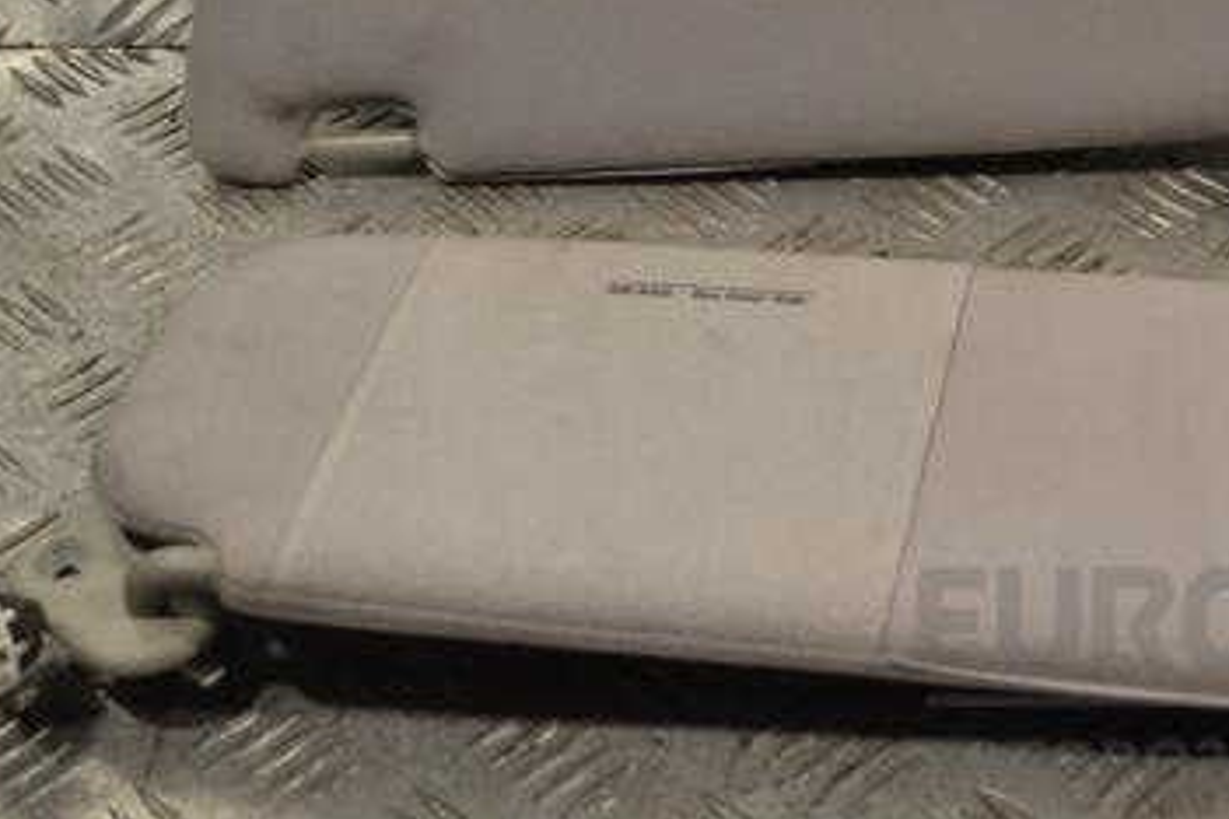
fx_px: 3067
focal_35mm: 90
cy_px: 154
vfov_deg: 15.1
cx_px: 851
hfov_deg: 22.5
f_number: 5.6
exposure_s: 1/125
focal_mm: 35
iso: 320
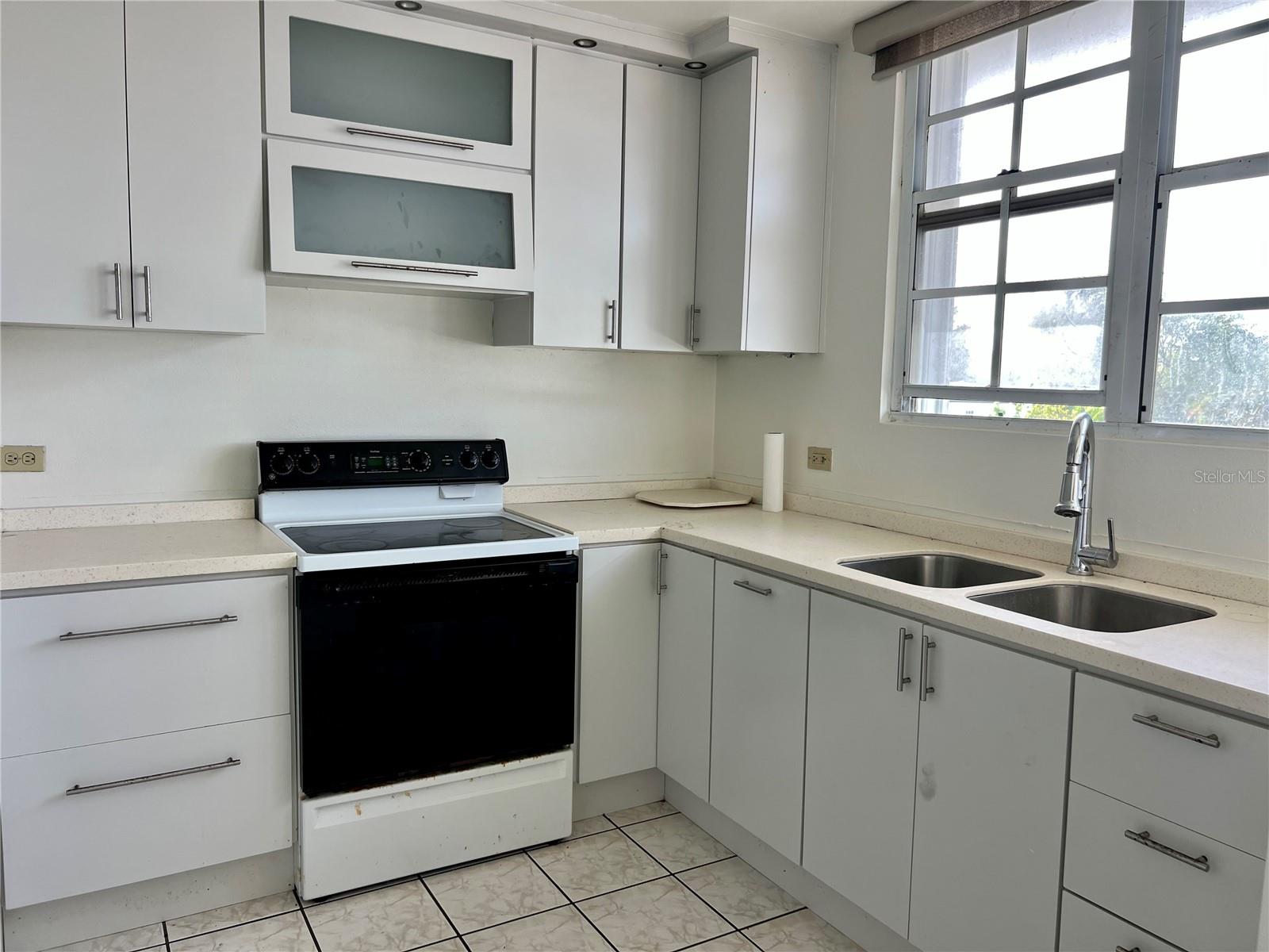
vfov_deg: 53.1
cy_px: 476
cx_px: 634
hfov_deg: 67.3
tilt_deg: -5.9
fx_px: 953
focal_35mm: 26
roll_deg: -1.2
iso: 64
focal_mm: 5.7
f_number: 1.5
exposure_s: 1/121
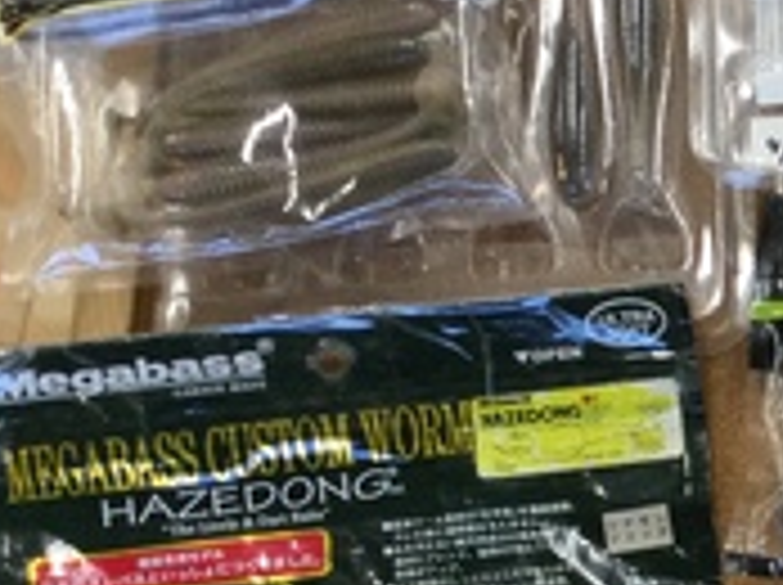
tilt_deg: -75.6
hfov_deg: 16.1
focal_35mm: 107
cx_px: 1314
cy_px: 580
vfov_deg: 13.6
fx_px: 2417
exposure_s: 1/30
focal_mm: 3.3
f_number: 2.4
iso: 32
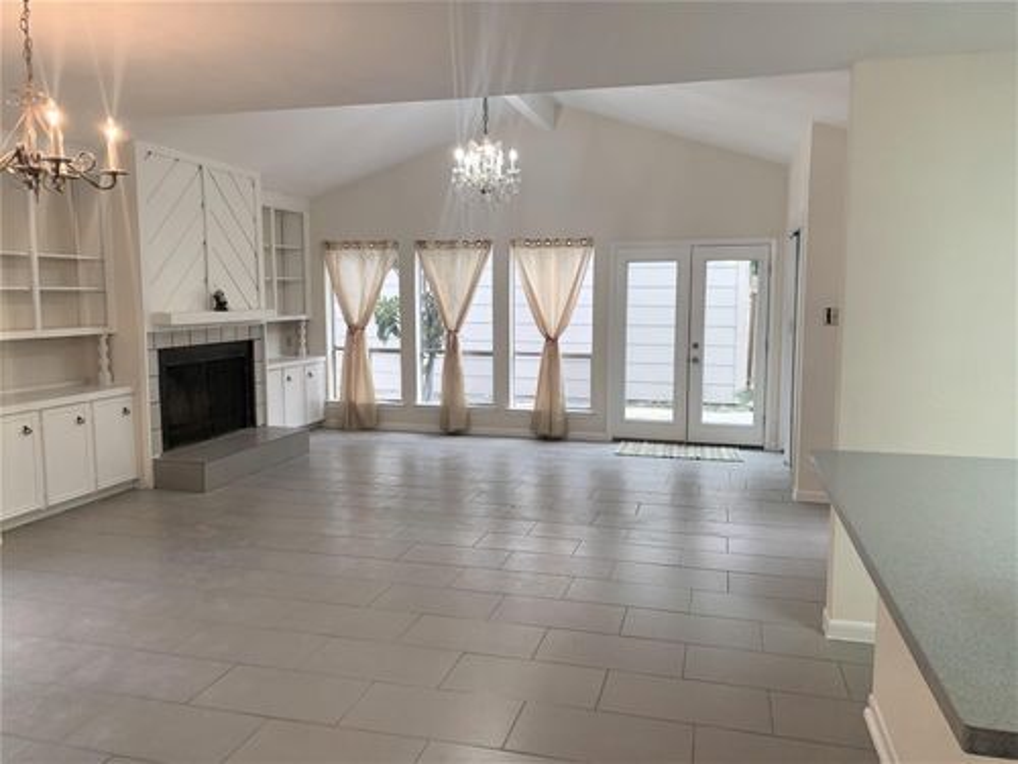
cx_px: 509
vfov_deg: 53.1
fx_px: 765
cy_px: 382
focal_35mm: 26
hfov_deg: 67.3
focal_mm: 4.25
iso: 100
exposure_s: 1/60
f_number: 1.8
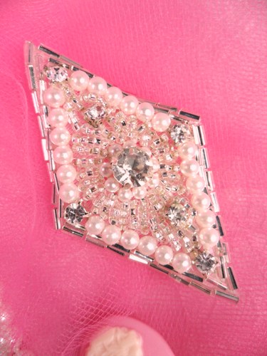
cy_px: 178
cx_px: 134
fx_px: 278
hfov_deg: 51.4
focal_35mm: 27
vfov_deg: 65.3
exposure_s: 1/250
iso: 80
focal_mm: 4.9
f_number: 3.5
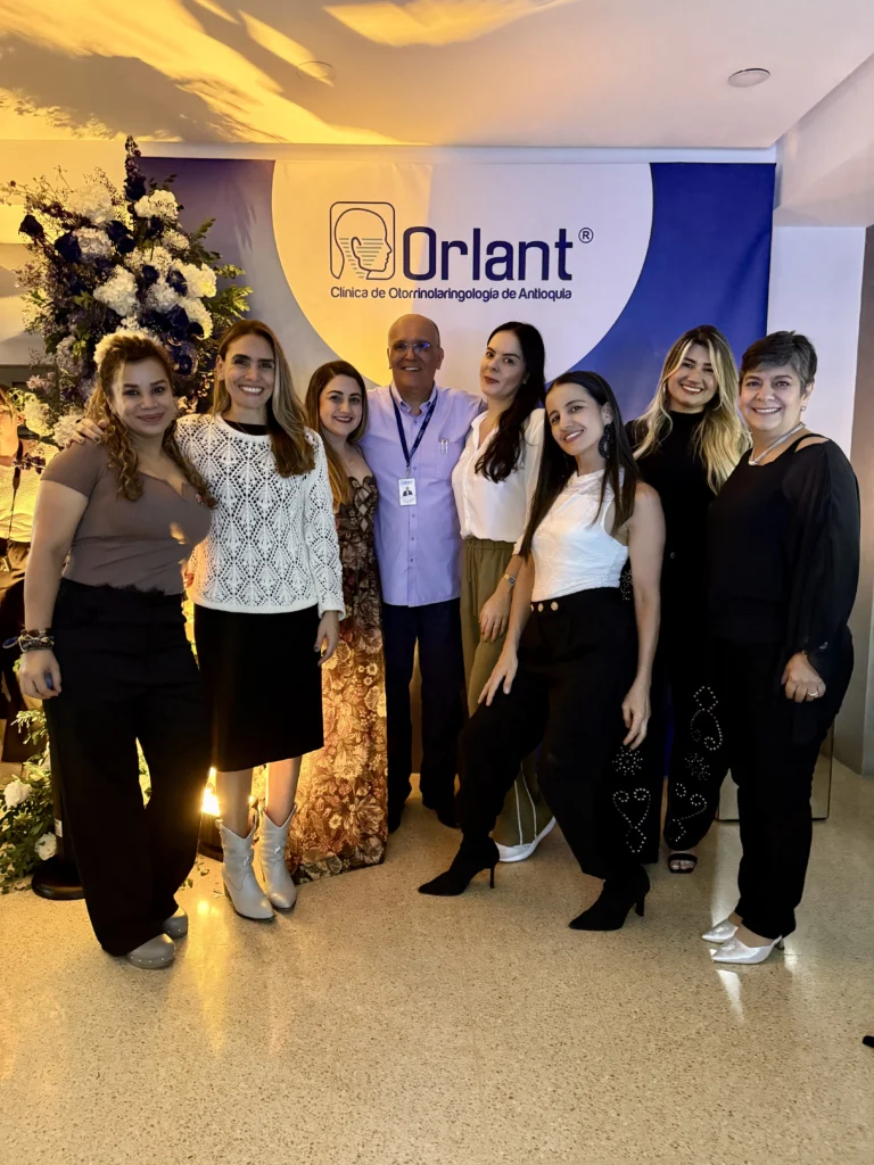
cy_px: 582
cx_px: 437
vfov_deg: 71.6
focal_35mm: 24
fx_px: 808
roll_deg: +0.8
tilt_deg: -6.8
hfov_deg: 56.8
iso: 1250
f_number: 1.78
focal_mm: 6.76
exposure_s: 1/30
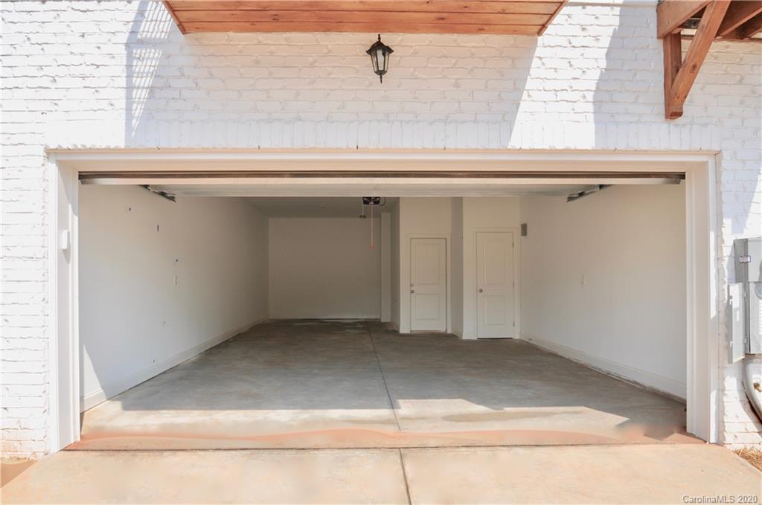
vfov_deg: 53.0
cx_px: 381
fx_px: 507
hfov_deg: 73.8
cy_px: 252
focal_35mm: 24
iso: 200
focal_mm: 16
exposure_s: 1/320
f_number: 9
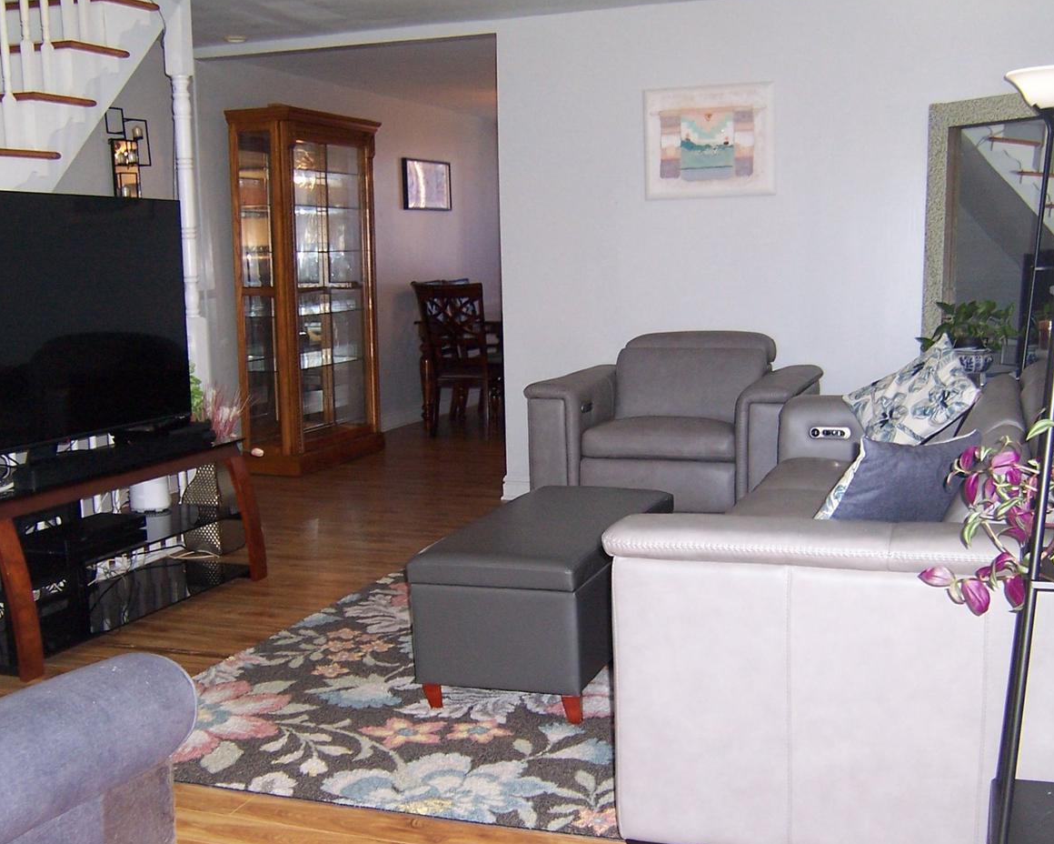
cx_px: 507
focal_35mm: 40
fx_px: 1248
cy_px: 482
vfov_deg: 37.3
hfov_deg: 45.8
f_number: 2.8
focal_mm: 5.5
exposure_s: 1/60
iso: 140
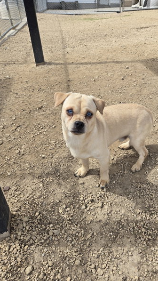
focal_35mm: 28
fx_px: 208
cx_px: 111
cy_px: 147
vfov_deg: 67.9
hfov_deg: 40.7
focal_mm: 5.4
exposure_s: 1/1429
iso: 25
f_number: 1.8
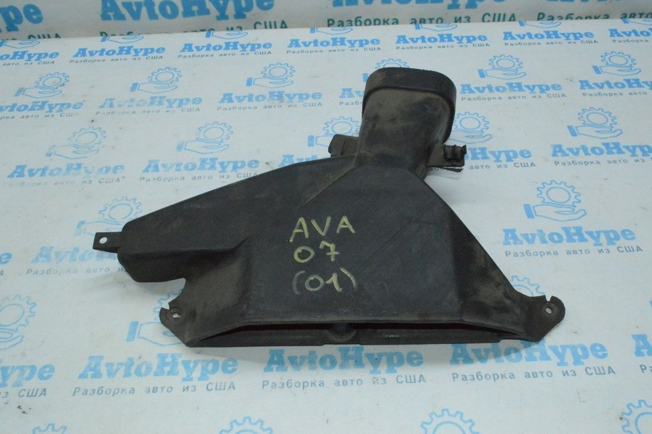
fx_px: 615
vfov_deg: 38.8
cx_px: 328
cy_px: 216
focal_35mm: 34
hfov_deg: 55.8
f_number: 16
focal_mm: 22
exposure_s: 1/200
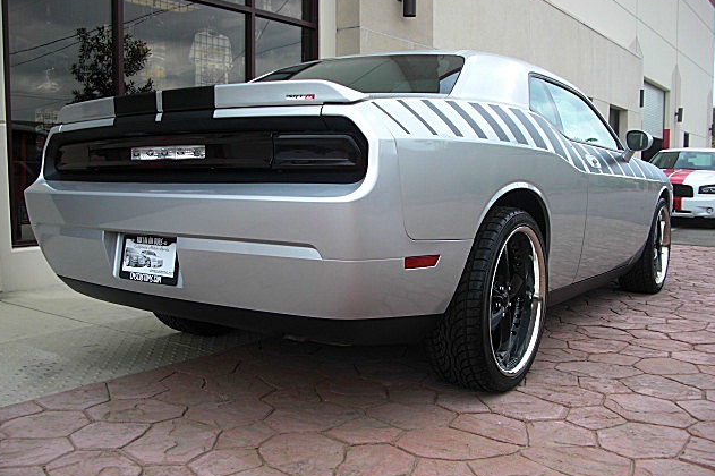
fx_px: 754
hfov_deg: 50.7
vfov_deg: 35.0
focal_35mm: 38
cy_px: 265
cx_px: 354
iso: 50
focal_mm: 6.3
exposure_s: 1/250
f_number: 2.8
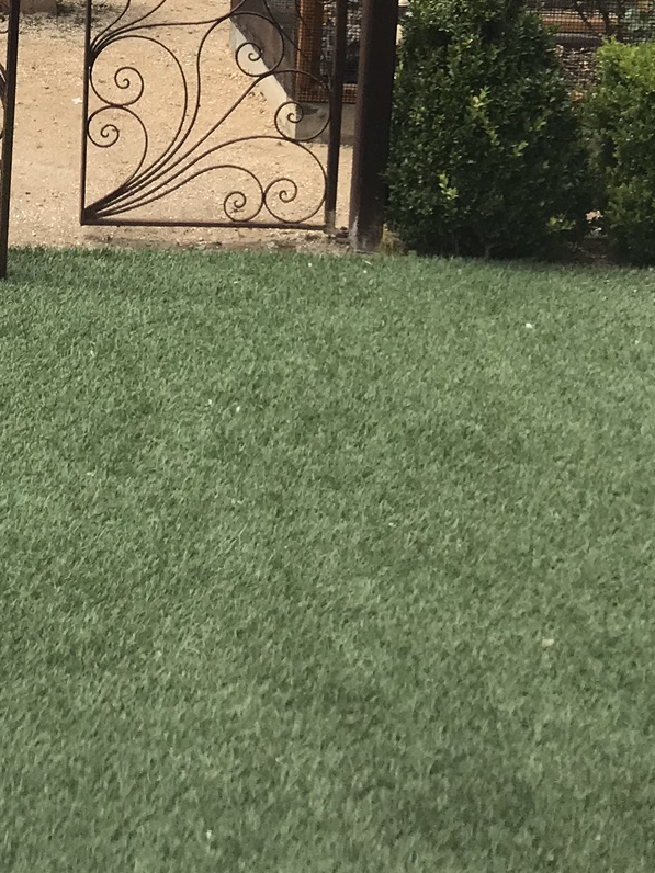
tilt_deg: -4.2
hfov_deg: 19.6
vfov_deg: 24.6
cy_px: -161
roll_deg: -2.8
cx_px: -48
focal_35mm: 72
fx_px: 1817
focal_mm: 3.99
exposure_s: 1/2457
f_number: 1.8
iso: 20
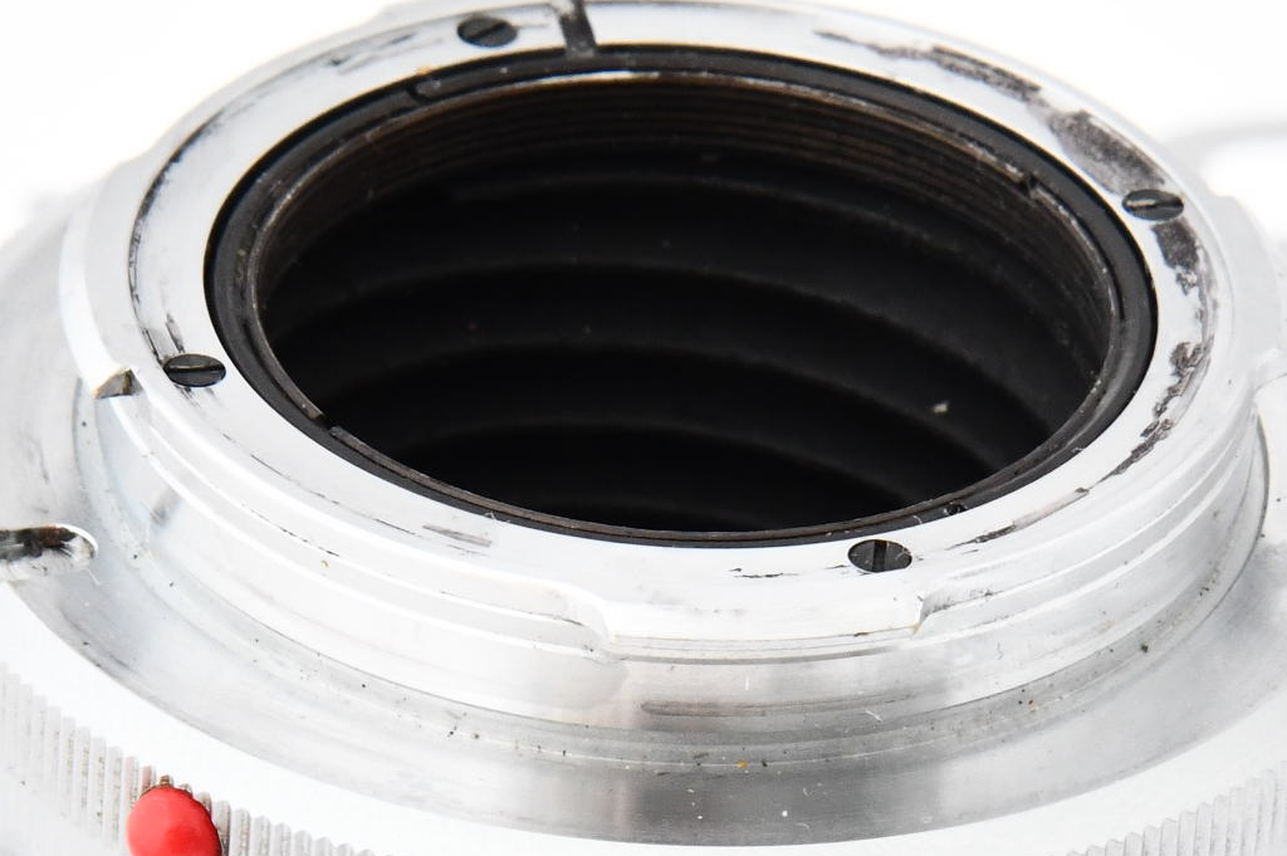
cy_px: 1032
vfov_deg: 3.7
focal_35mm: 375
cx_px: 693
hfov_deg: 5.5
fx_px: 13395
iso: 2000
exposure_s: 1/125
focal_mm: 120
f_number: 16
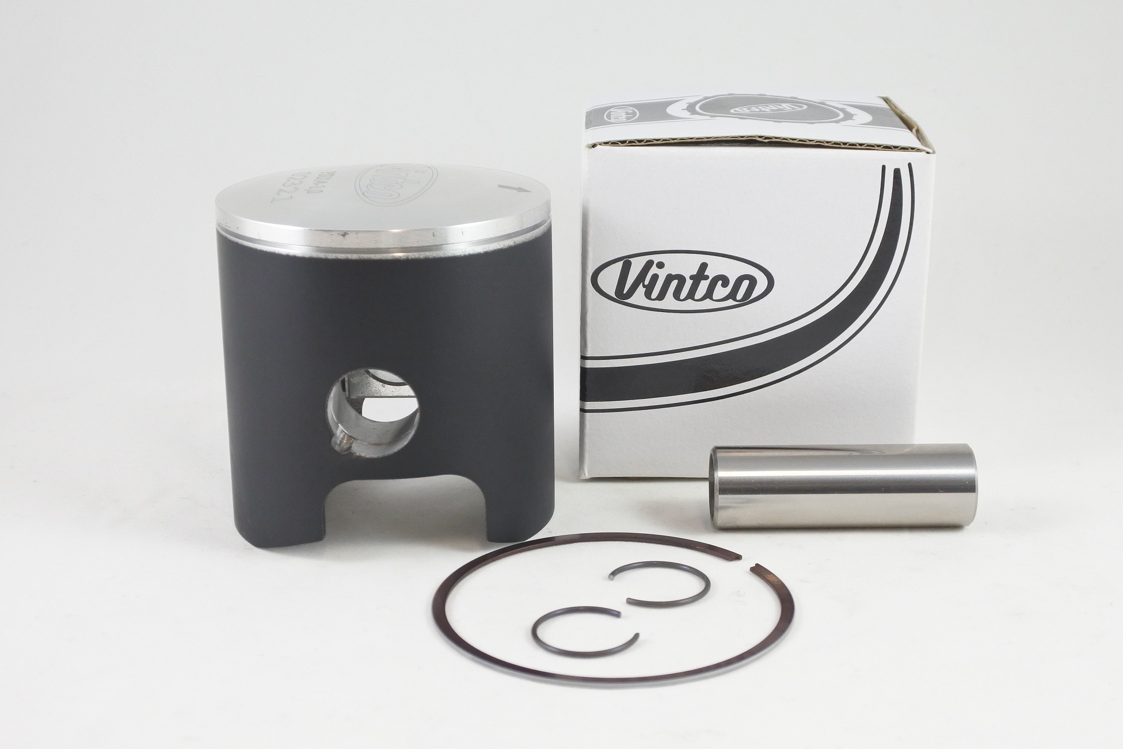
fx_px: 1279
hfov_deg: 47.4
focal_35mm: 41
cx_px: 562
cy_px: 374
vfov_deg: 32.6
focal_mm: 15.3
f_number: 4.2
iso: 560
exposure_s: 1/125
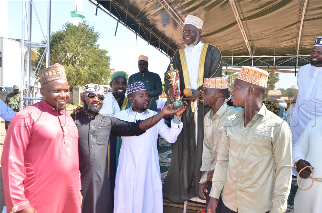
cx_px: 161
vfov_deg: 39.8
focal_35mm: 33
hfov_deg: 57.3
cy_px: 106
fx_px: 295
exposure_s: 1/250
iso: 250
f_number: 6.3
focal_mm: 22
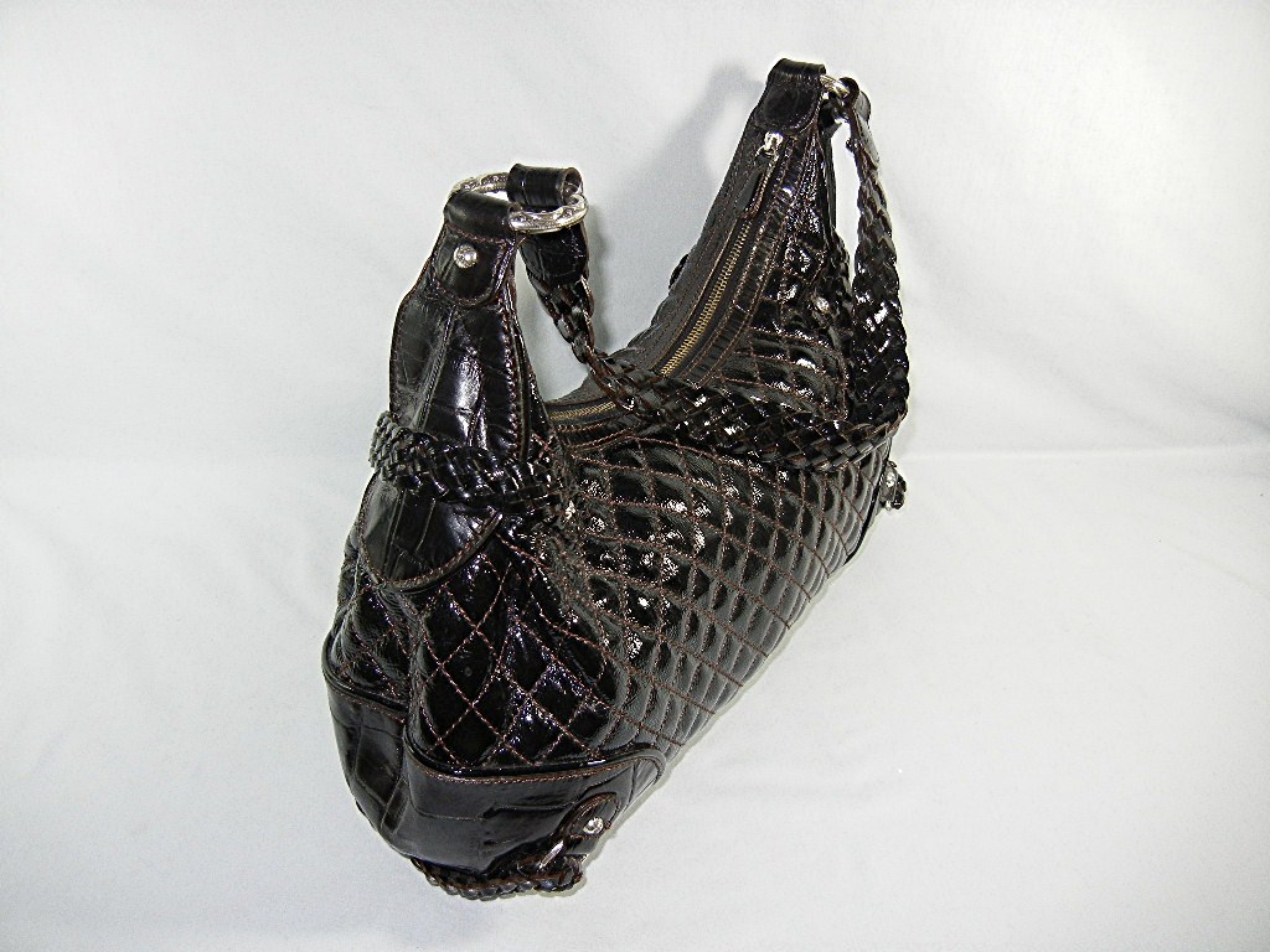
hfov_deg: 60.0
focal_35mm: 30
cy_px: 476
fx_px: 1101
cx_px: 635
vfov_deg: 46.8
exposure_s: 1/30
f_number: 3.5
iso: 200
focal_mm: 5.4
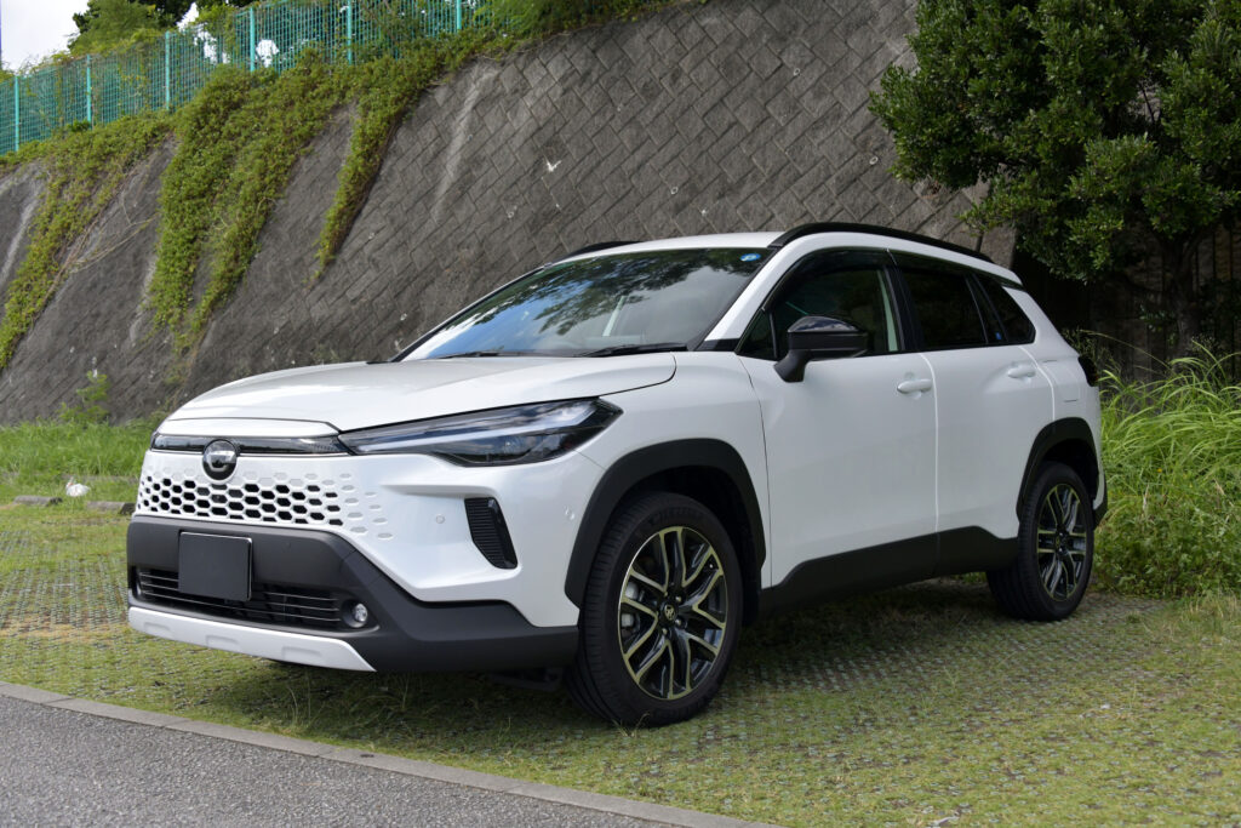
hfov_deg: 46.4
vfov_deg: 31.9
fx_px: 1448
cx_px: 620
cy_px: 414
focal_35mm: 42
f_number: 7.1
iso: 1000
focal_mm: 42
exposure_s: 1/2500
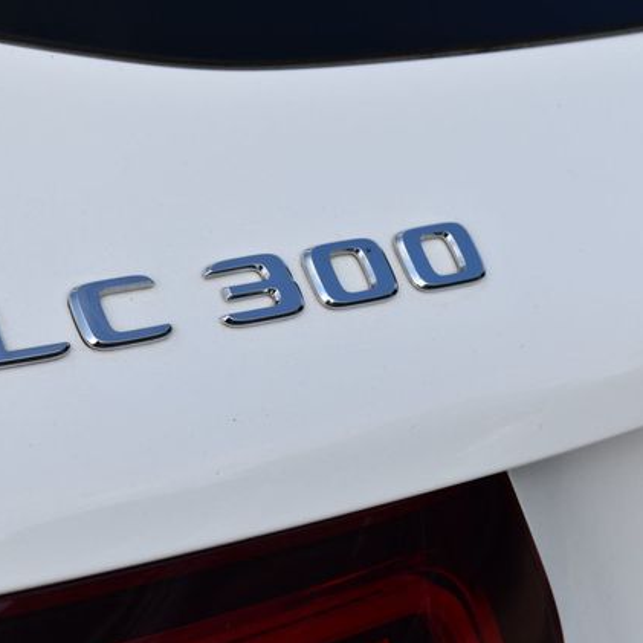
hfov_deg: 16.3
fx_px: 2241
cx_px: 188
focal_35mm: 107
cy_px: 324
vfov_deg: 16.3
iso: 200
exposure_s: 1/640
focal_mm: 55
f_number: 8
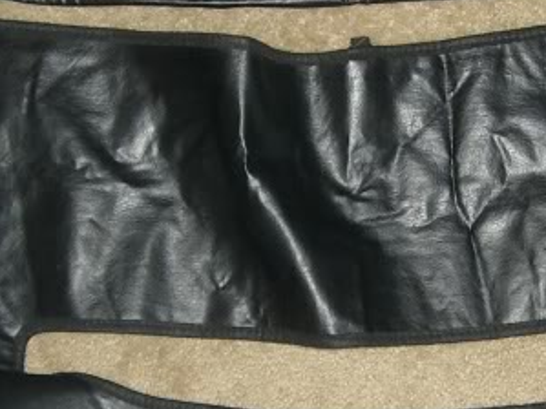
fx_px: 2050
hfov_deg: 15.0
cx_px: 466
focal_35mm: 130
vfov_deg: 11.4
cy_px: 279
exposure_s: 1/60
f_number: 2.7
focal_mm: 6.2
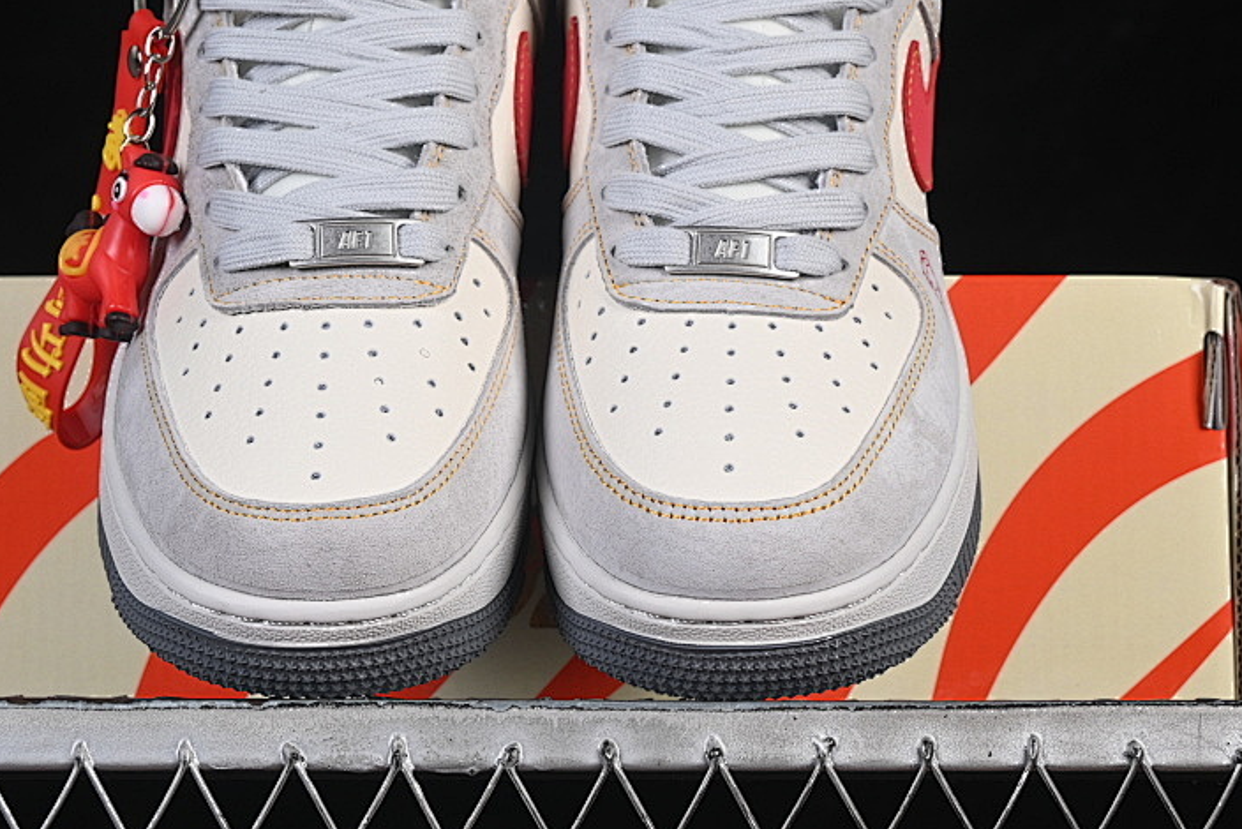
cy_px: 305
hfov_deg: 17.8
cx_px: 549
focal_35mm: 115
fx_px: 3969
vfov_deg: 11.9
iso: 160
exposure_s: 1/80
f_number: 8
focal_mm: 50
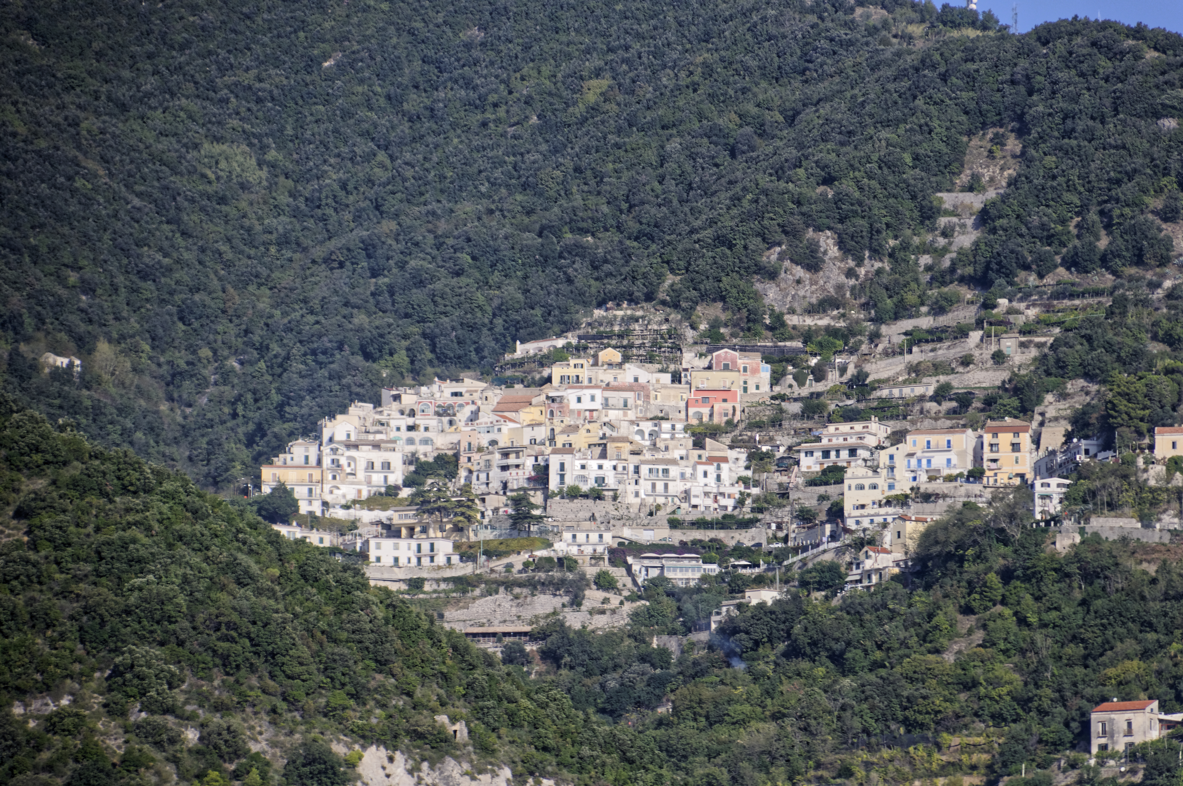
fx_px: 8123
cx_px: 592
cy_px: 393
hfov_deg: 8.3
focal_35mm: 248
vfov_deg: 5.5
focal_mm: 165
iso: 200
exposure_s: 1/800
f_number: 7.1
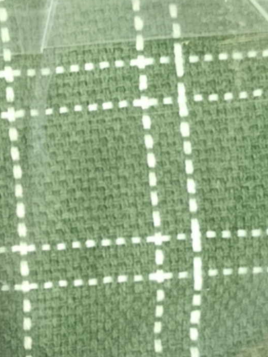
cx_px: -52
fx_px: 1394
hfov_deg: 10.8
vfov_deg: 14.4
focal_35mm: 135
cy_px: 333
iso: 1637
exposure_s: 1/25
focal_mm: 6.11
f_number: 1.65
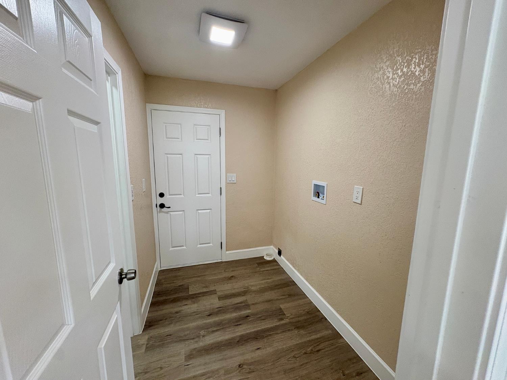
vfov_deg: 85.7
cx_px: 254
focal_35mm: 14
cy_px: 190
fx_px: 205
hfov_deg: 102.1
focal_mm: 2.22
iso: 160
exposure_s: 1/120
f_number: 2.2
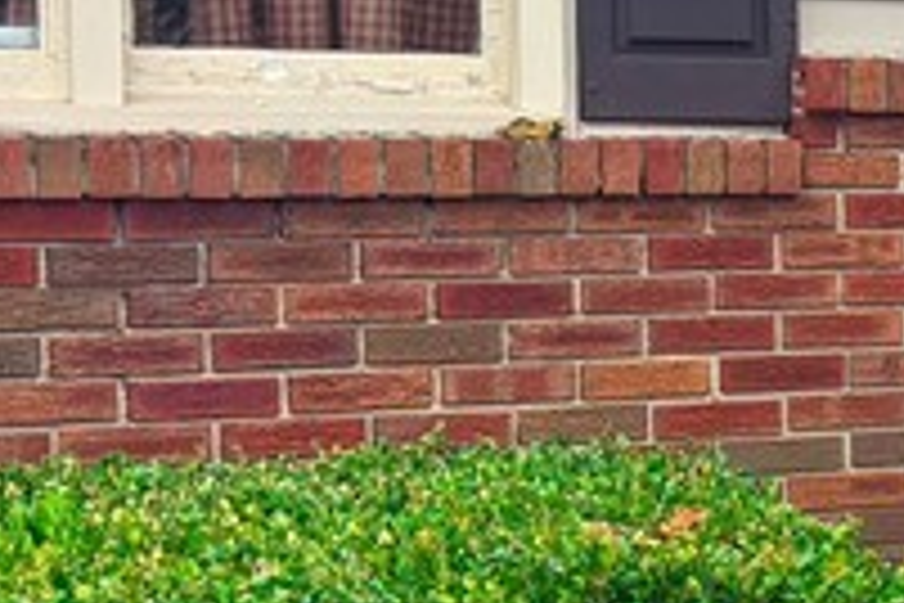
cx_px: 1988
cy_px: 320
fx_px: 3189
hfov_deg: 13.2
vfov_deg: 10.8
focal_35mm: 127
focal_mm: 6.76
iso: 100
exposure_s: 1/950
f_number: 1.8
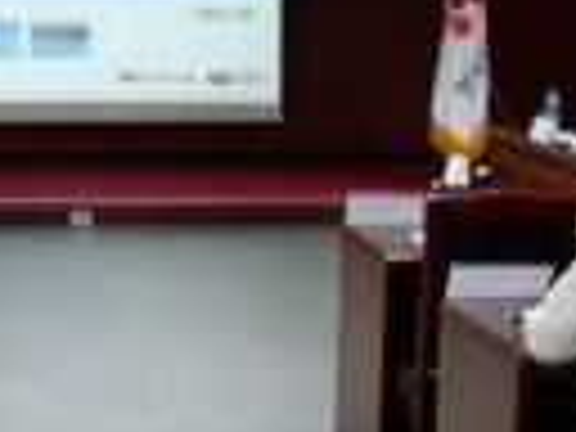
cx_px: -4
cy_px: 216
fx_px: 1764
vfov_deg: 14.0
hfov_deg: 18.1
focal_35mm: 106
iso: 200
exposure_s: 1/30
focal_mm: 6.3
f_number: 2.8
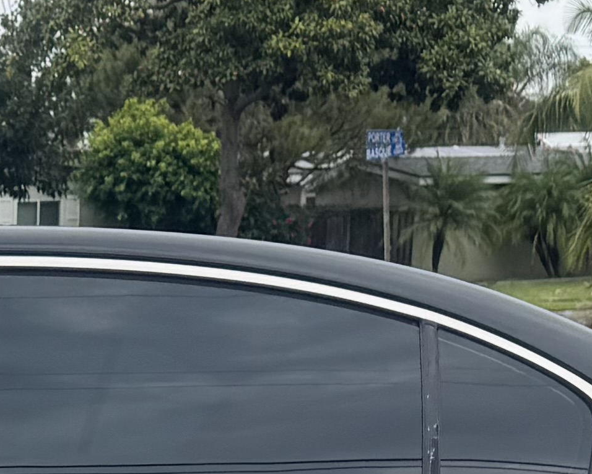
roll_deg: -1.8
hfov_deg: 13.0
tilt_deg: -15.7
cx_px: -298
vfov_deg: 10.2
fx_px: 2453
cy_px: 962
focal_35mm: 140
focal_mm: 6.76
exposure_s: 1/1597
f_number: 1.78
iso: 80
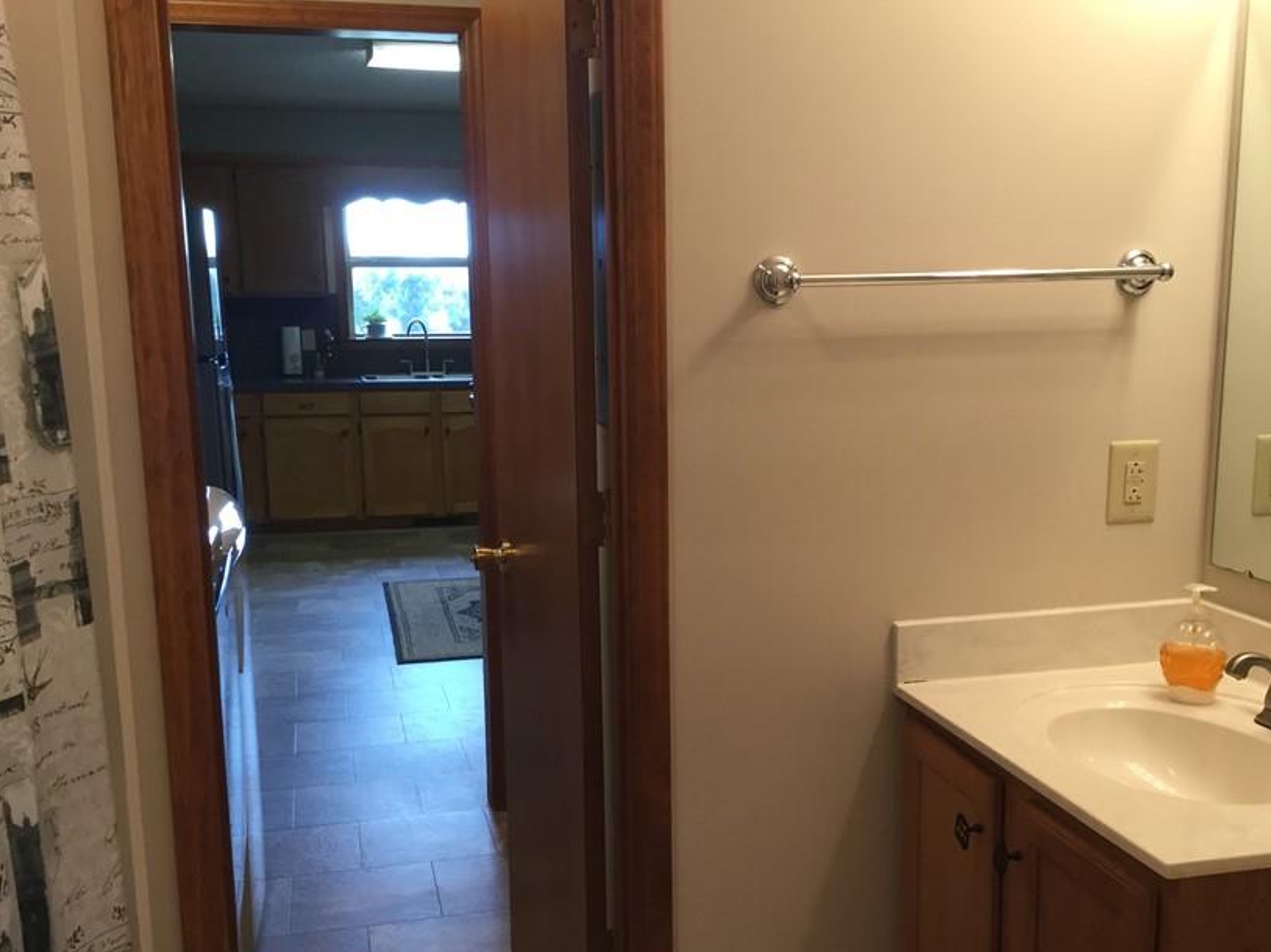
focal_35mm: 39
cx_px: 704
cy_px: 574
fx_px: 1432
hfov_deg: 47.8
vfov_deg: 36.7
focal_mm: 3.3
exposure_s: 1/33
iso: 80
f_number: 2.4
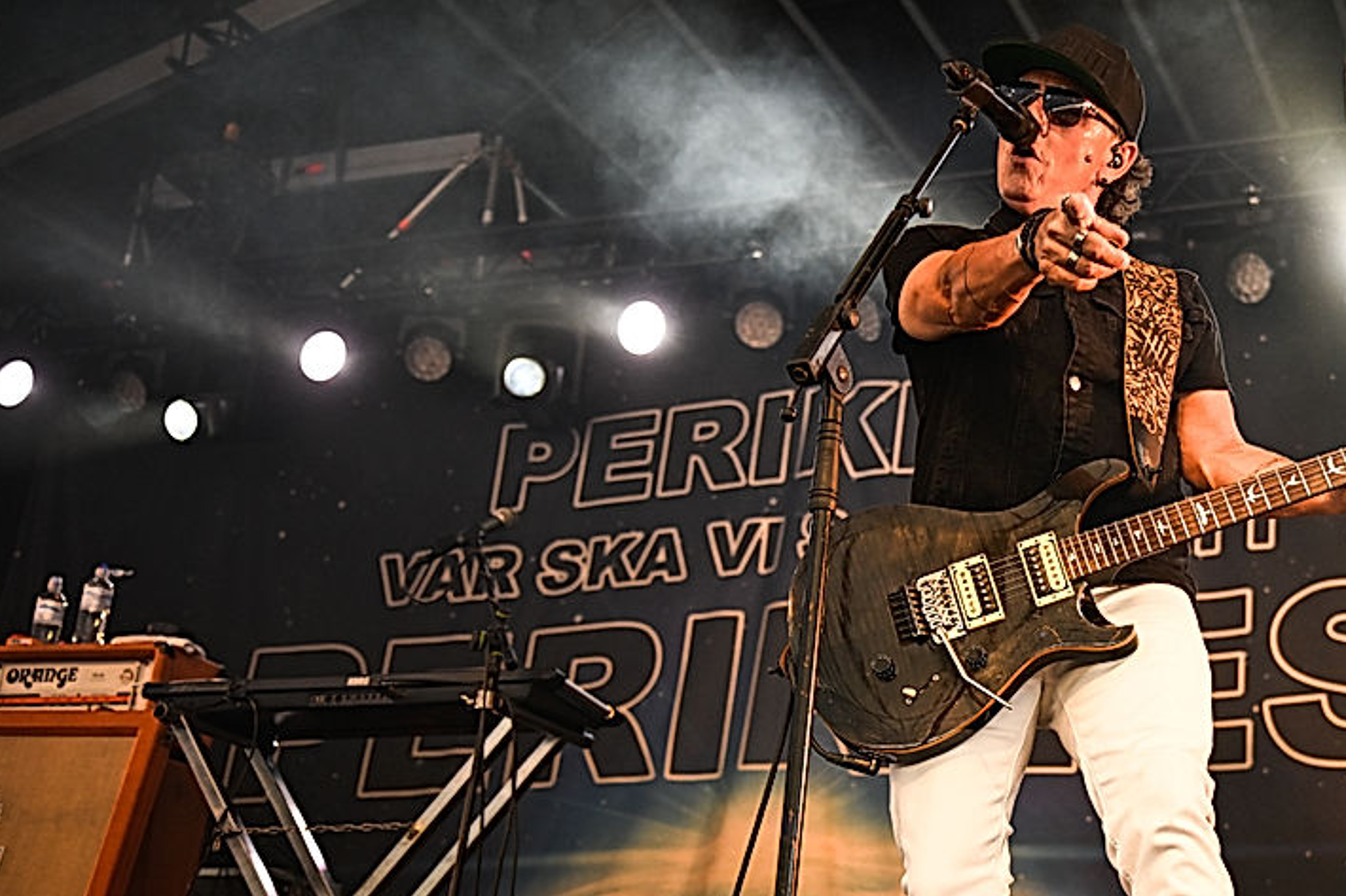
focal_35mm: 49
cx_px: 1124
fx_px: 1832
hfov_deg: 38.4
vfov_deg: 27.4
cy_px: 591
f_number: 2.8
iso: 1250
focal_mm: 29
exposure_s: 1/640
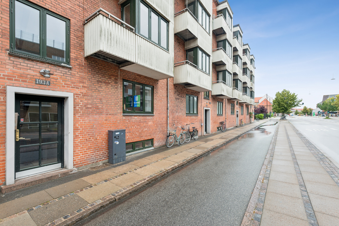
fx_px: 151
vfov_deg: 73.7
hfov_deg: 96.7
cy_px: 113
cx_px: 170
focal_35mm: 16
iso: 200
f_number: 10
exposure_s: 1/60
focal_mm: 16
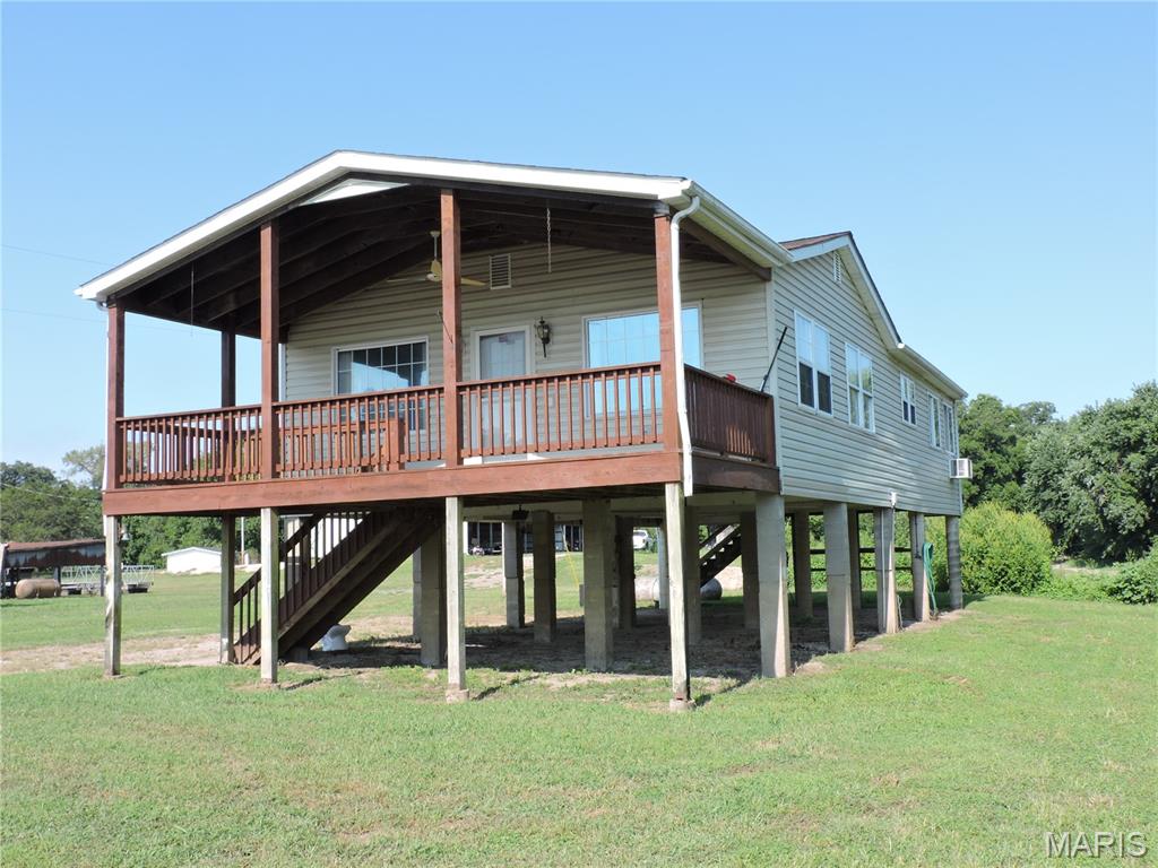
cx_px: 579
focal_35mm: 35
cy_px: 434
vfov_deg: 40.7
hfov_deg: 52.6
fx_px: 1171
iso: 100
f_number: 6.4
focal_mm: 6.2
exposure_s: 1/160
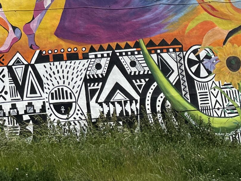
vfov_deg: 16.9
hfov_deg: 22.7
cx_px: 4
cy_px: -44
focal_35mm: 83
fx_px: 578
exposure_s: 1/4831
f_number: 1.6
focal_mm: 4.2
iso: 32
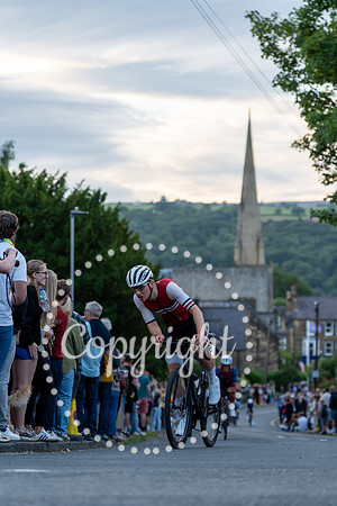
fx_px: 1334
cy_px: 253
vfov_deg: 21.5
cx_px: 168
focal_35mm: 95
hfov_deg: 14.4
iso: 640
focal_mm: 95
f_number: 3.2
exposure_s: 1/640
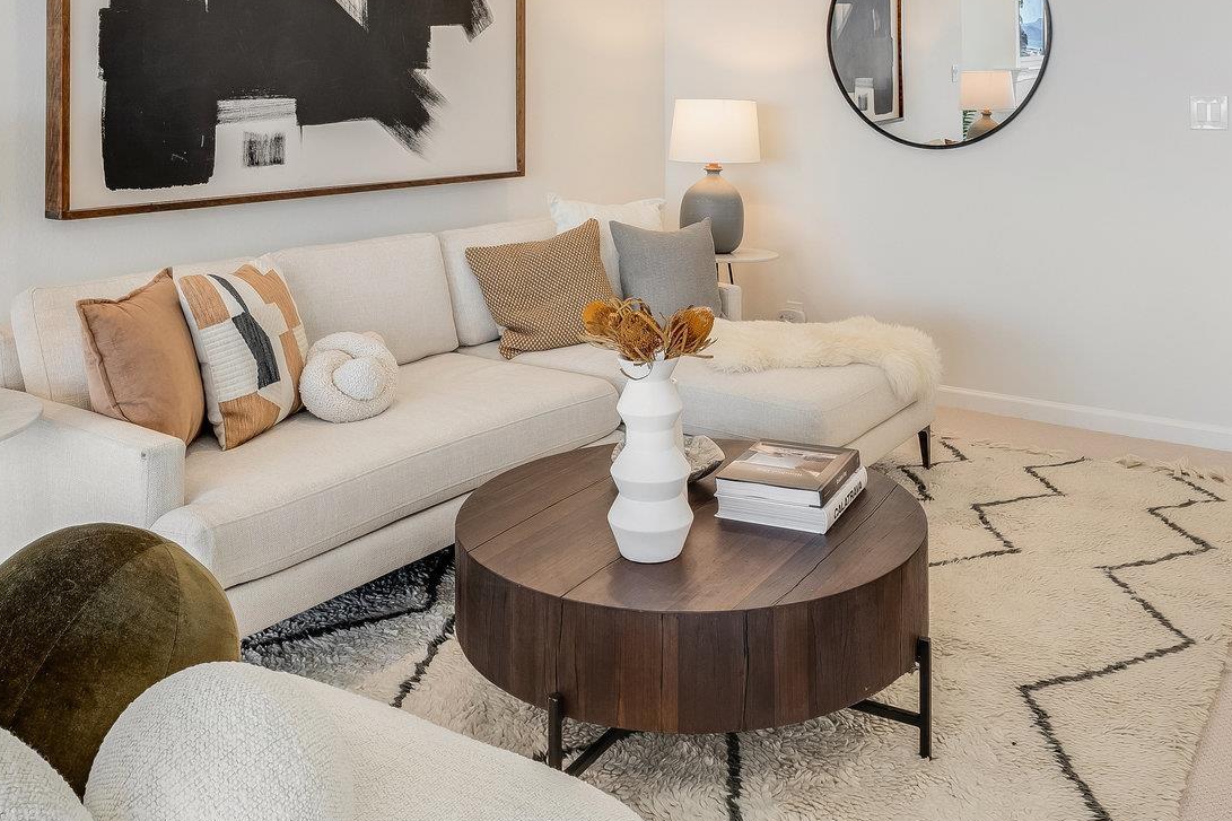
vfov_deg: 37.5
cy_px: 89
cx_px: 669
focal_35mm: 33
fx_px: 1129
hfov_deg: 57.2
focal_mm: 18
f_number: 11
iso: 200
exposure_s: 1/13
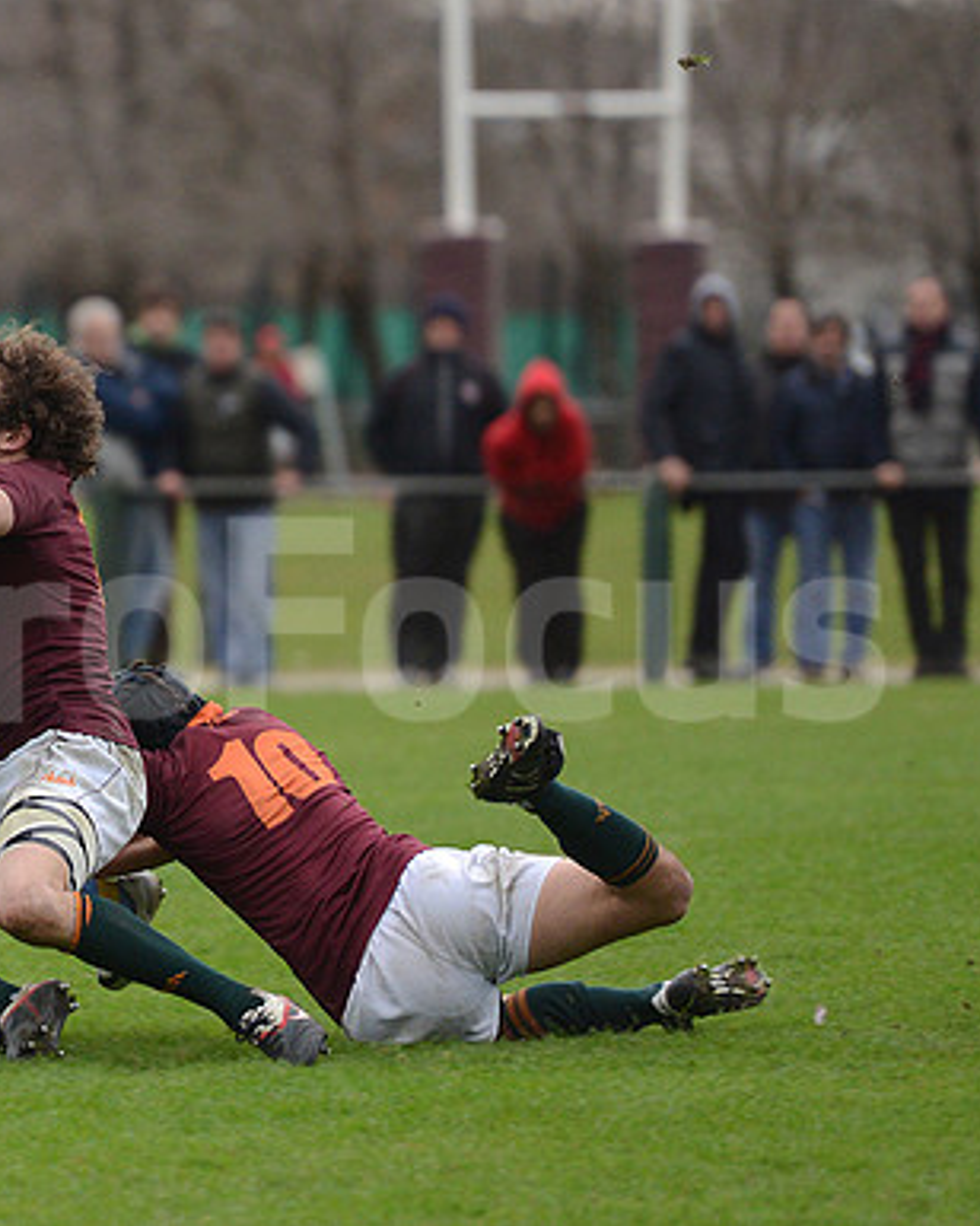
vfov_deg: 7.0
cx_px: 89
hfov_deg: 5.6
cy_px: 613
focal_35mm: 276
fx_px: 10006
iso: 1250
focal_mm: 195
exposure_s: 1/500
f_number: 2.8
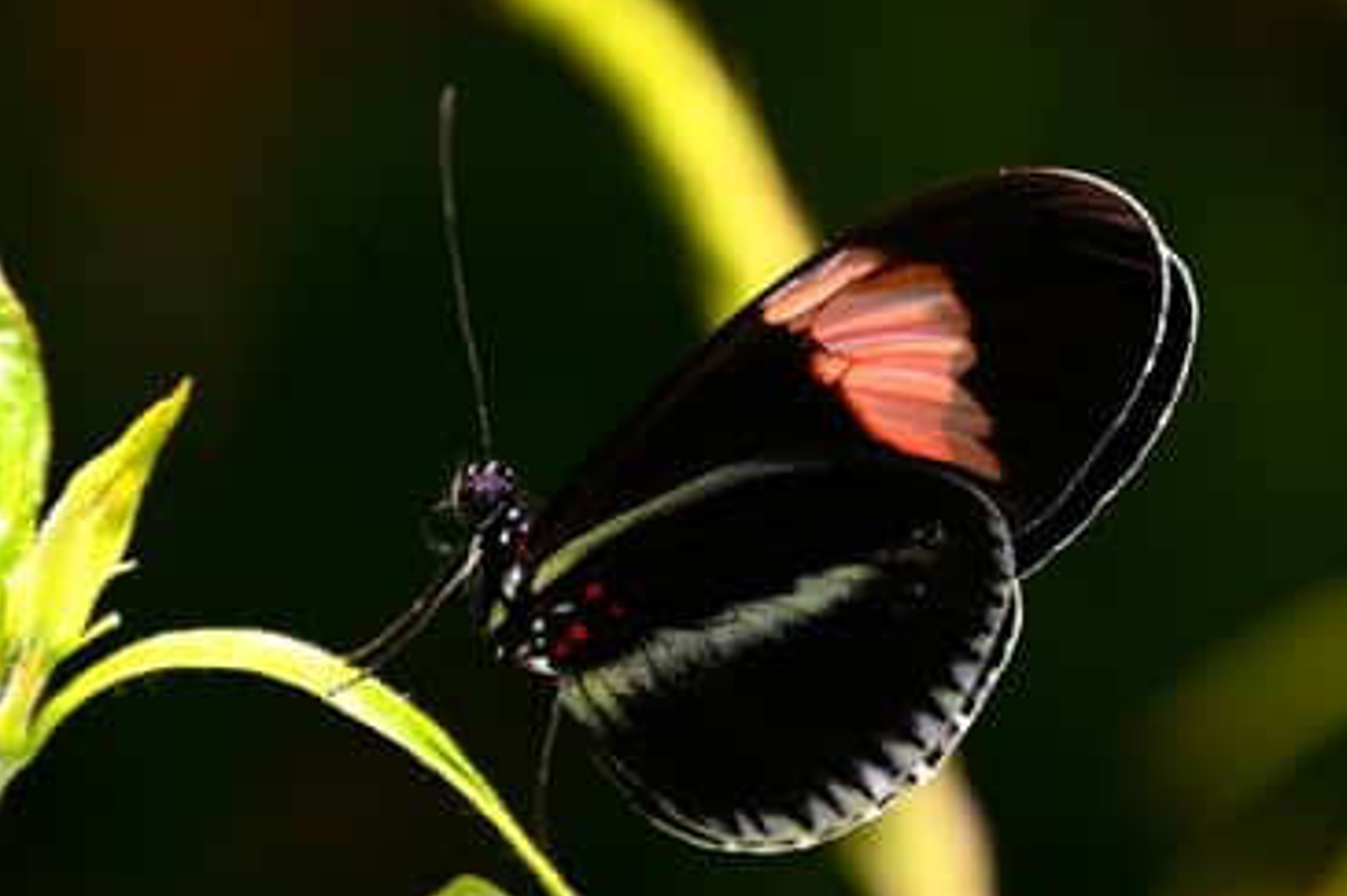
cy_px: 479
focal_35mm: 219
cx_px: 734
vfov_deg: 6.3
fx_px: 8190
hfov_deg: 9.4
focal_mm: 200
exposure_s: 1/100
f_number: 7.1
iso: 800
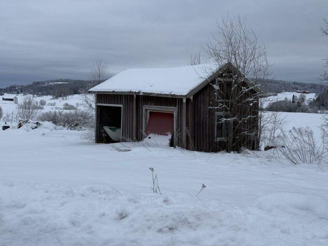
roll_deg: -1.5
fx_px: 455
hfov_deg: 39.7
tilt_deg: -3.5
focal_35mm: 48
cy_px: 123
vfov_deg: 30.3
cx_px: 164
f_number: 1.78
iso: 64
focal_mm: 6.76
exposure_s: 1/1838
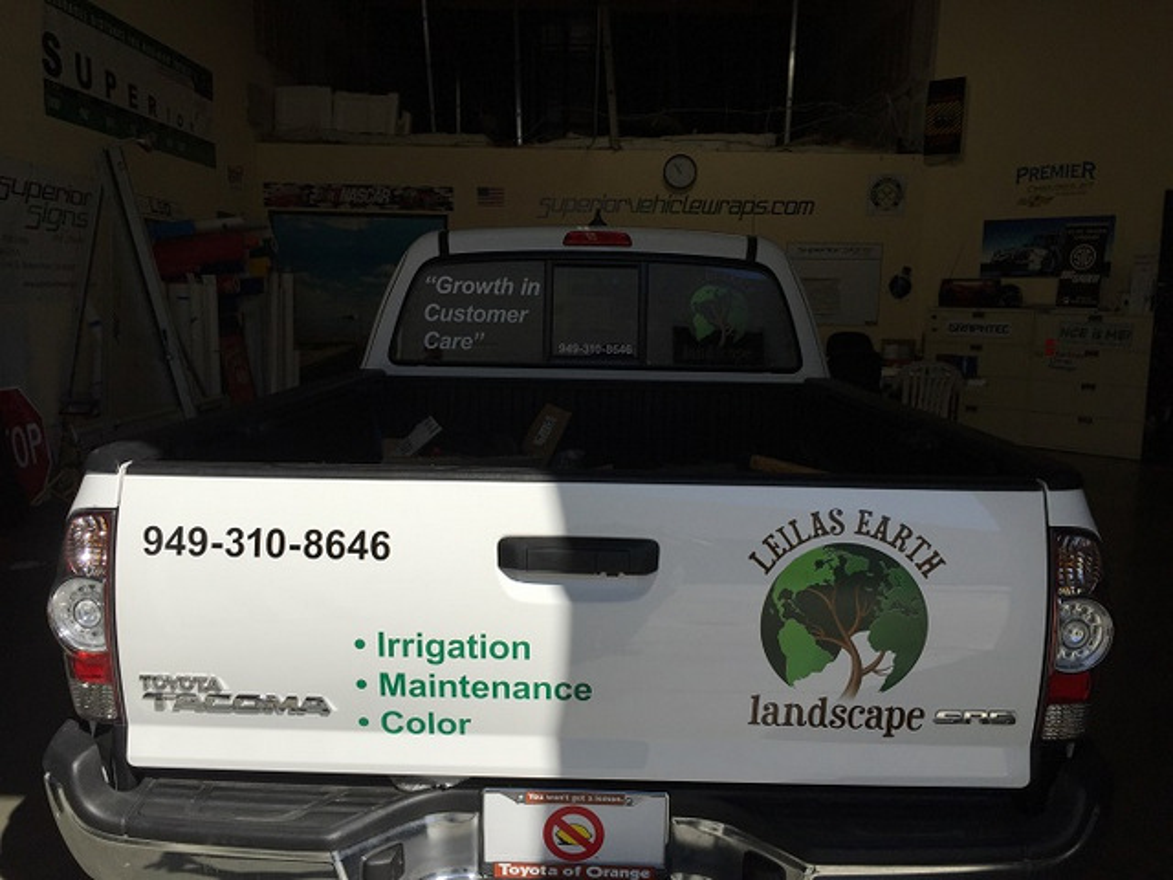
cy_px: 440
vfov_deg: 48.2
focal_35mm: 29
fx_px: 983
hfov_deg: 61.7
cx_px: 586
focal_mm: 4.15
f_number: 2.2
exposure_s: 1/3049
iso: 32
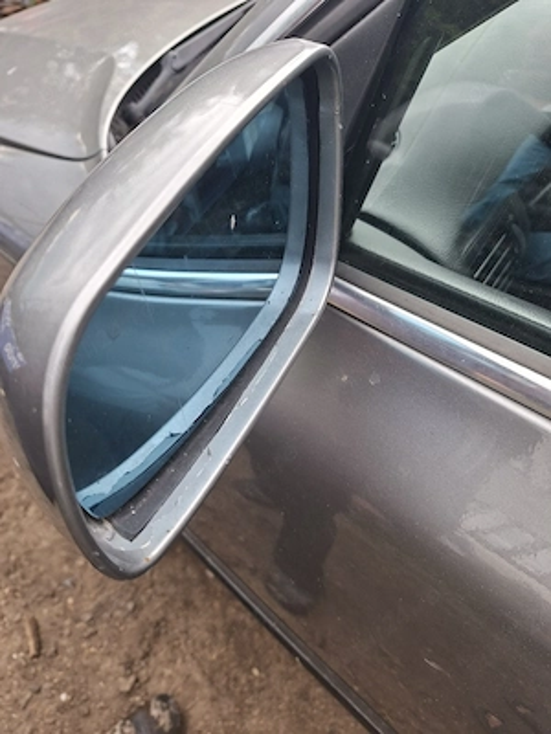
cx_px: 276
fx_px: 488
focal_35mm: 23
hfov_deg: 58.9
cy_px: 367
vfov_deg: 73.9
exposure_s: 1/182
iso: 50
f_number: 1.8
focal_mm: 5.54
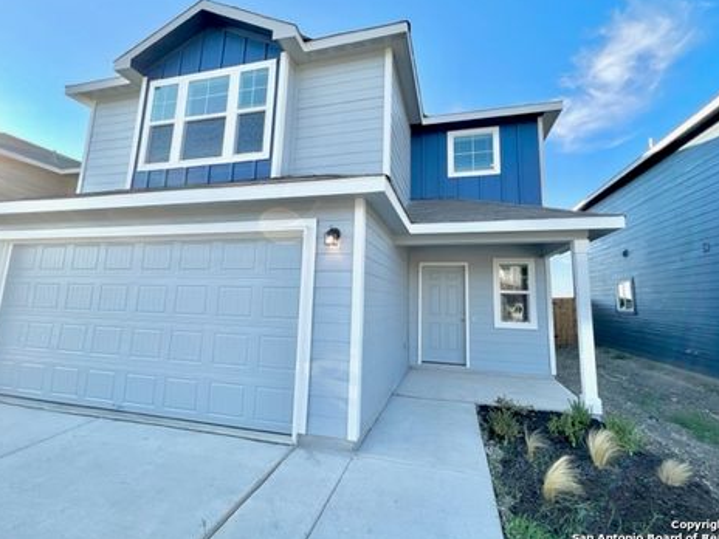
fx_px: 291
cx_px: 378
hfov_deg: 102.0
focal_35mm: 14
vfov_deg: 85.6
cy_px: 255
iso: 32
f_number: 1.8
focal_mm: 1.57
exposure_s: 1/399
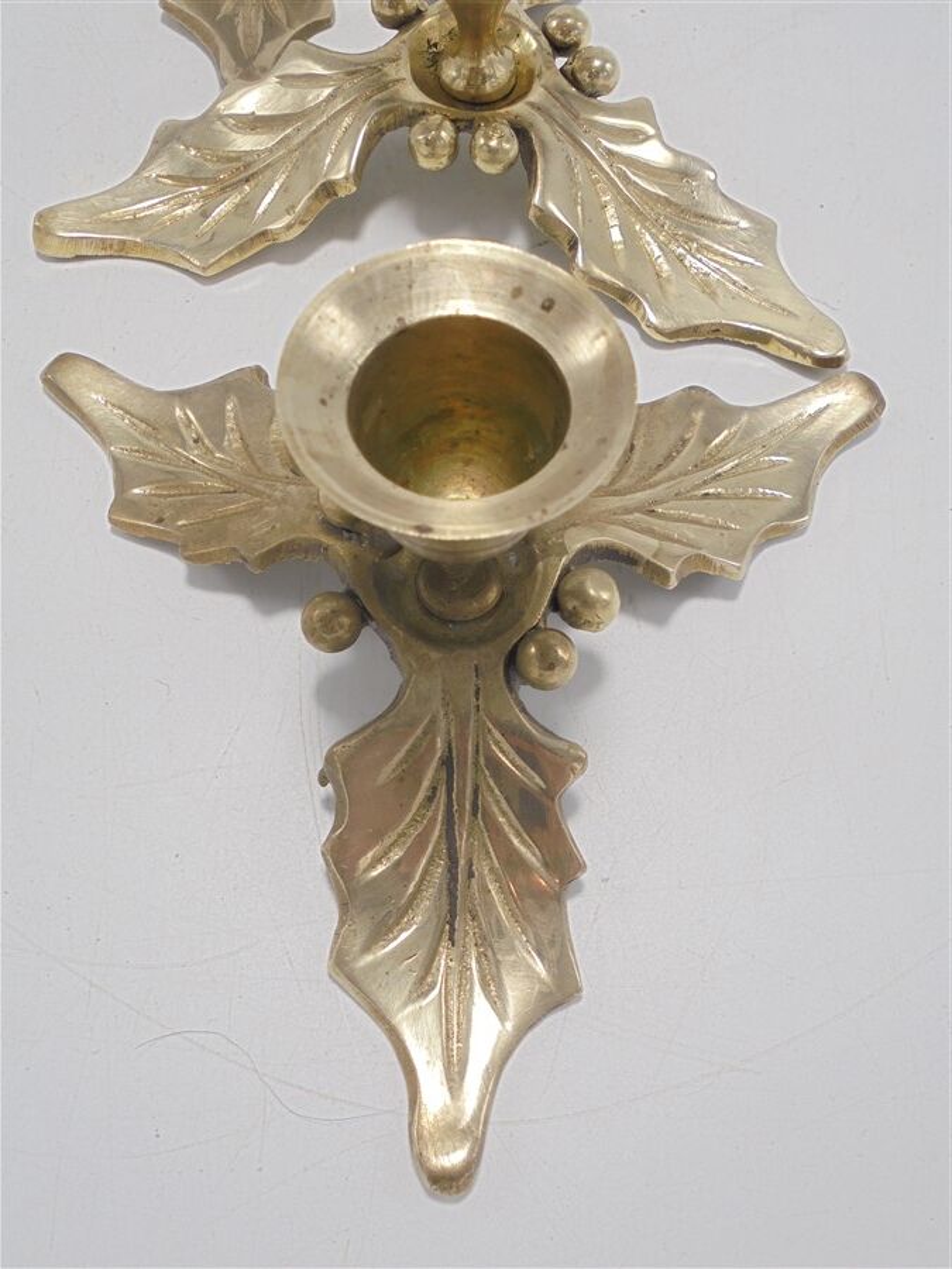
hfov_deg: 41.8
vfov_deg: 54.0
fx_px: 1247
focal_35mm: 34
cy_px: 634
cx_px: 476
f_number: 4
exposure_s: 1/40
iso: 100
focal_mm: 6.1
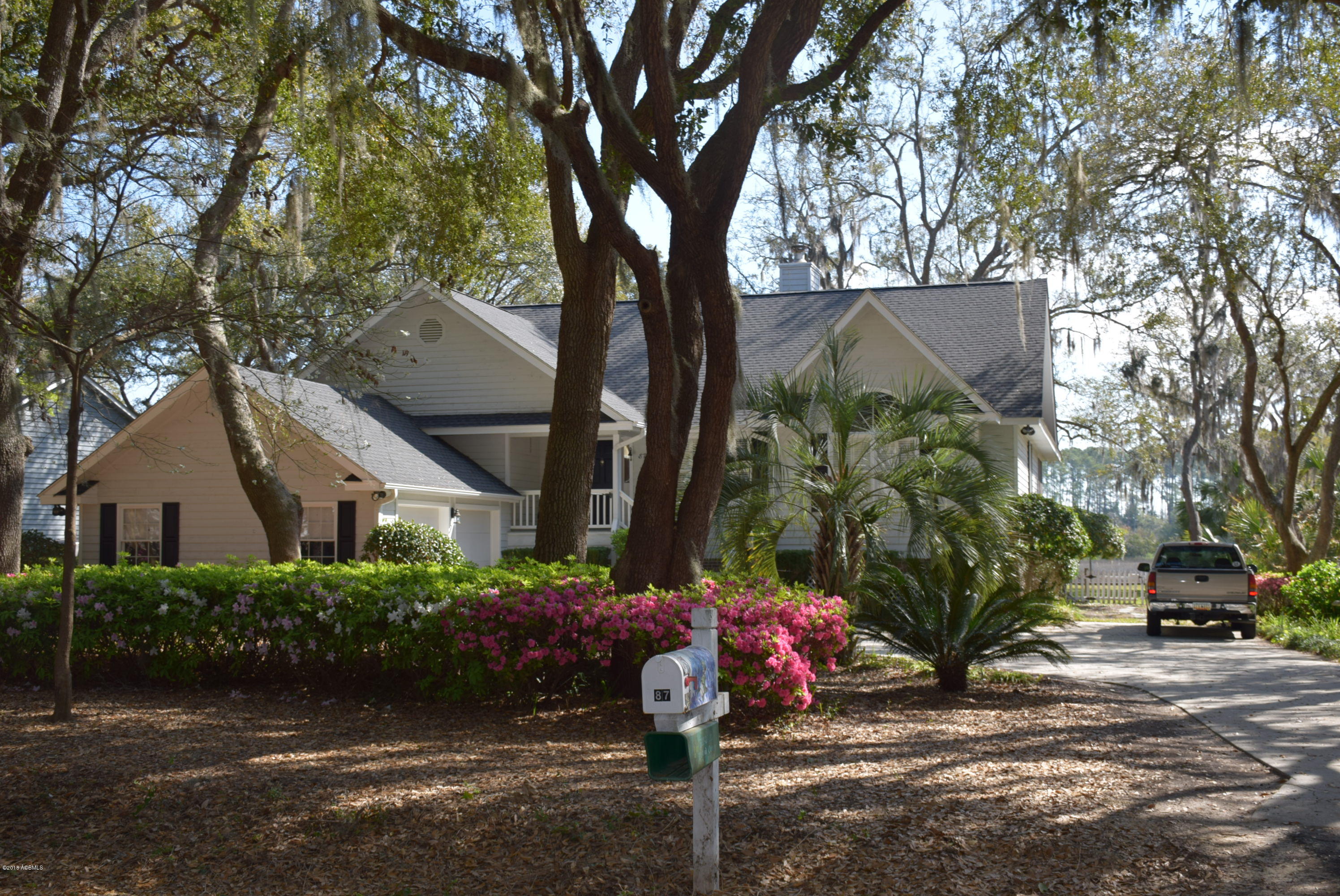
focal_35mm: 40
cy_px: 448
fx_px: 1509
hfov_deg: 47.9
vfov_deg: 33.1
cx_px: 670
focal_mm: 27
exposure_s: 1/200
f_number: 6.3
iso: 100
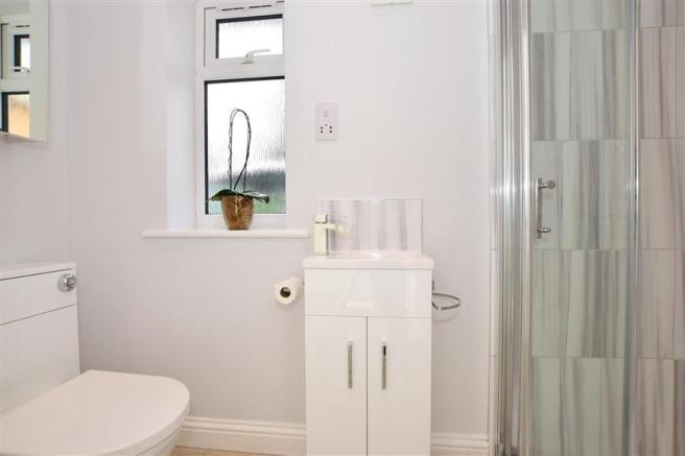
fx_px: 285
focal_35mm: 15
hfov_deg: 100.4
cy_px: 228
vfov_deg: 77.3
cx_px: 342
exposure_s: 1/60
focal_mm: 10
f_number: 11
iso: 400
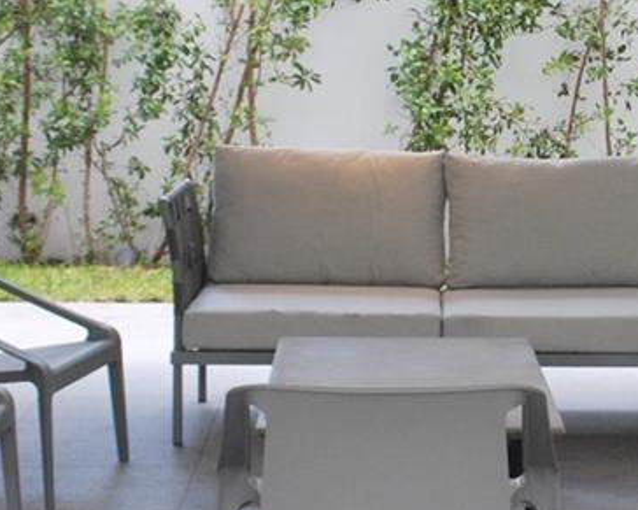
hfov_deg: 15.4
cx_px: 552
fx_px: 2341
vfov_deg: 12.4
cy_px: 123
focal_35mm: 124
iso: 400
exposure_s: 1/125
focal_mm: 20
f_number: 5
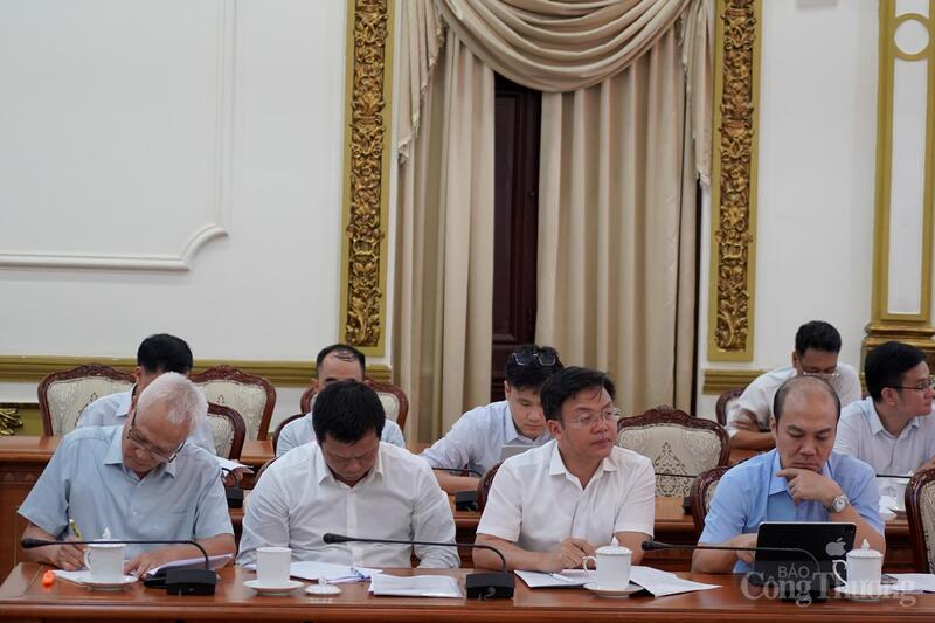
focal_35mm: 94
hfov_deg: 21.7
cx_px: 468
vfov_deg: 14.5
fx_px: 2441
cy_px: 312
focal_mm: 63
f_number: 4
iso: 2000
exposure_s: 1/160
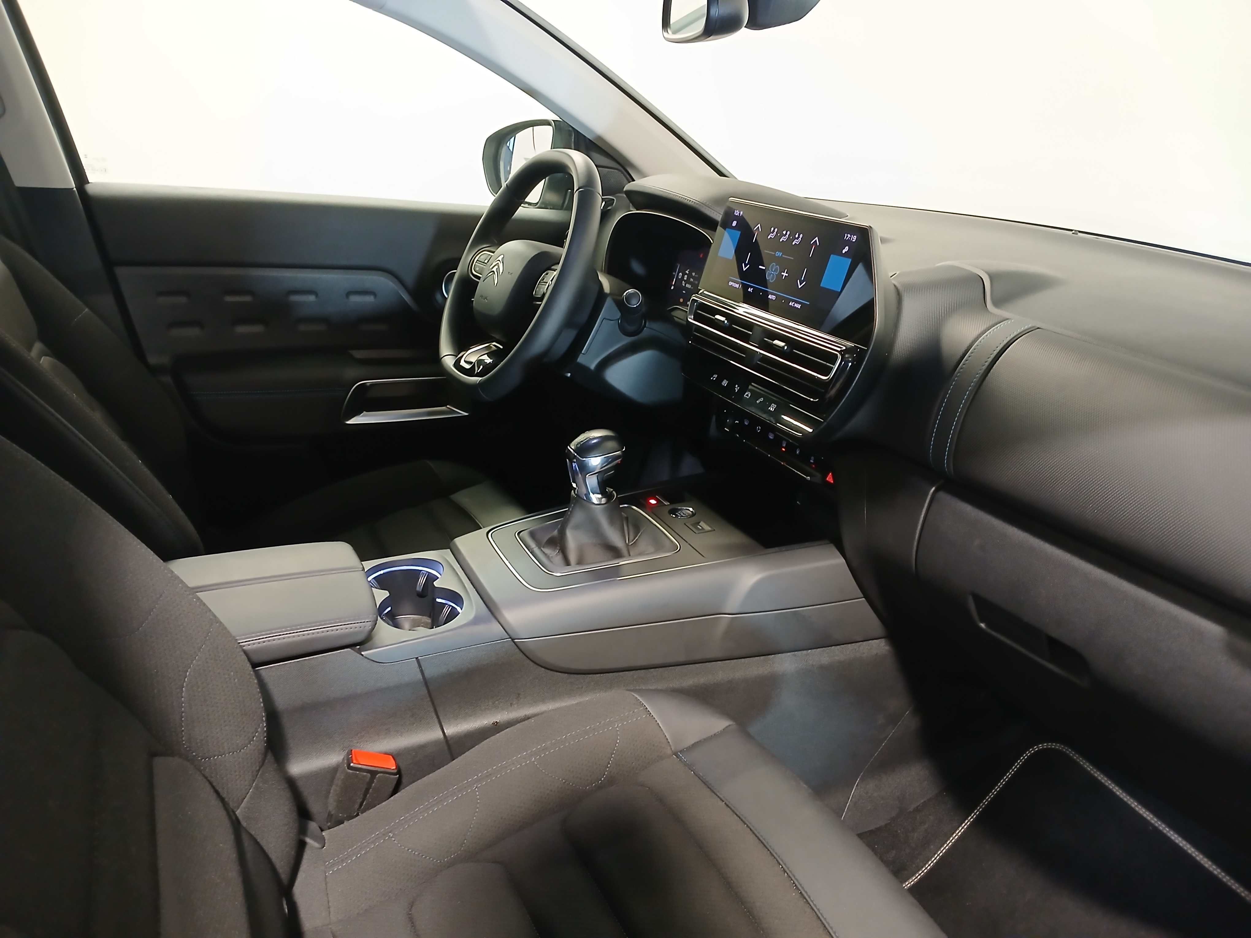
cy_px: 469
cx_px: 626
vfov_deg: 53.1
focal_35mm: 26
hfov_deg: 67.3
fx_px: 940
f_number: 1.8
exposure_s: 1/25
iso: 320
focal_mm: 3.98
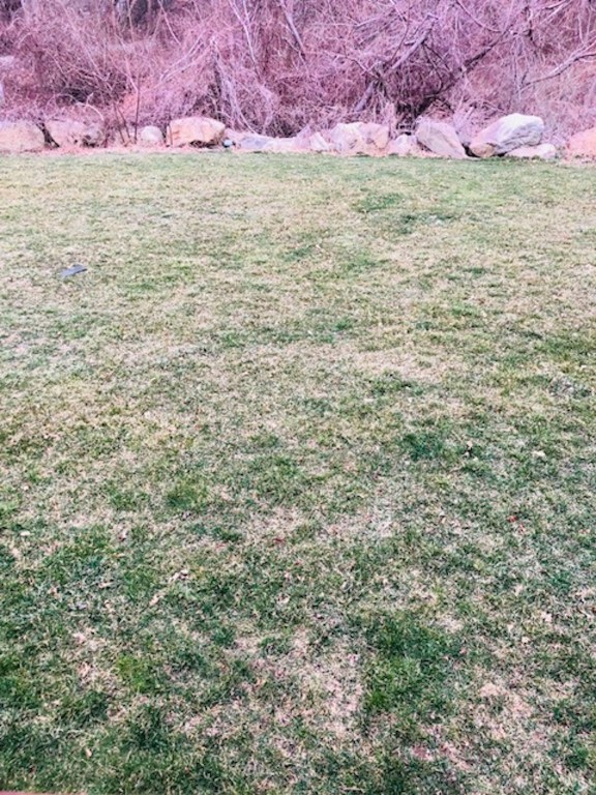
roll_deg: -2.6
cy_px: 398
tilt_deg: -30.2
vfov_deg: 63.4
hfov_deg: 49.7
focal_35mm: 28
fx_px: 643
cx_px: 298
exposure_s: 1/24
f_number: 1.8
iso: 40
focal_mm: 4
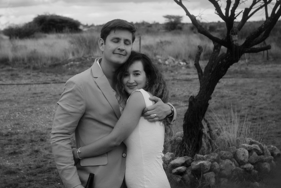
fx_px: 609
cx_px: 108
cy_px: 80
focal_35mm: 78
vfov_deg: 17.5
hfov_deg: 25.9
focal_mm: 30
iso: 200
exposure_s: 1/320
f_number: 3.2
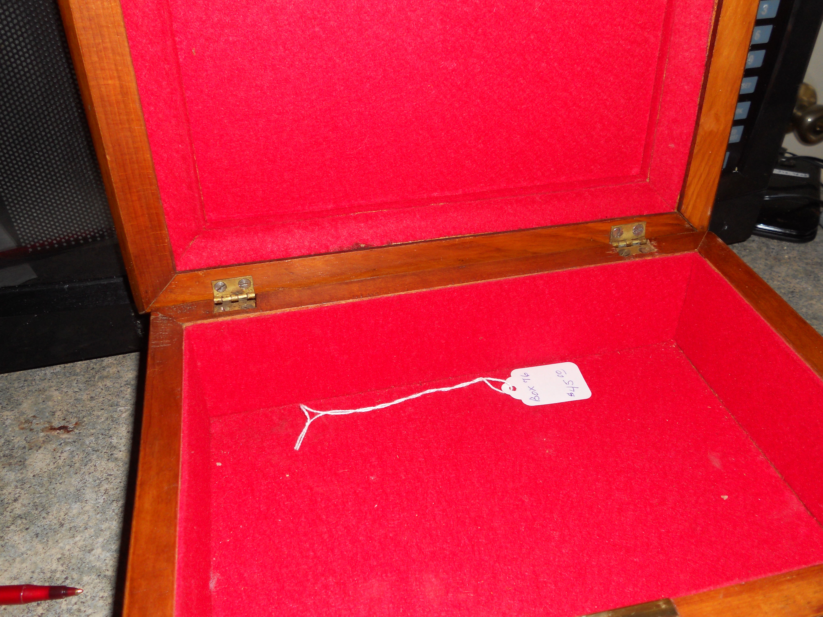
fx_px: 761
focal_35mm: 32
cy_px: 308
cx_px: 412
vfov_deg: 44.2
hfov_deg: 56.8
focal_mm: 5.8
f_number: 3.5
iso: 80
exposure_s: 1/25
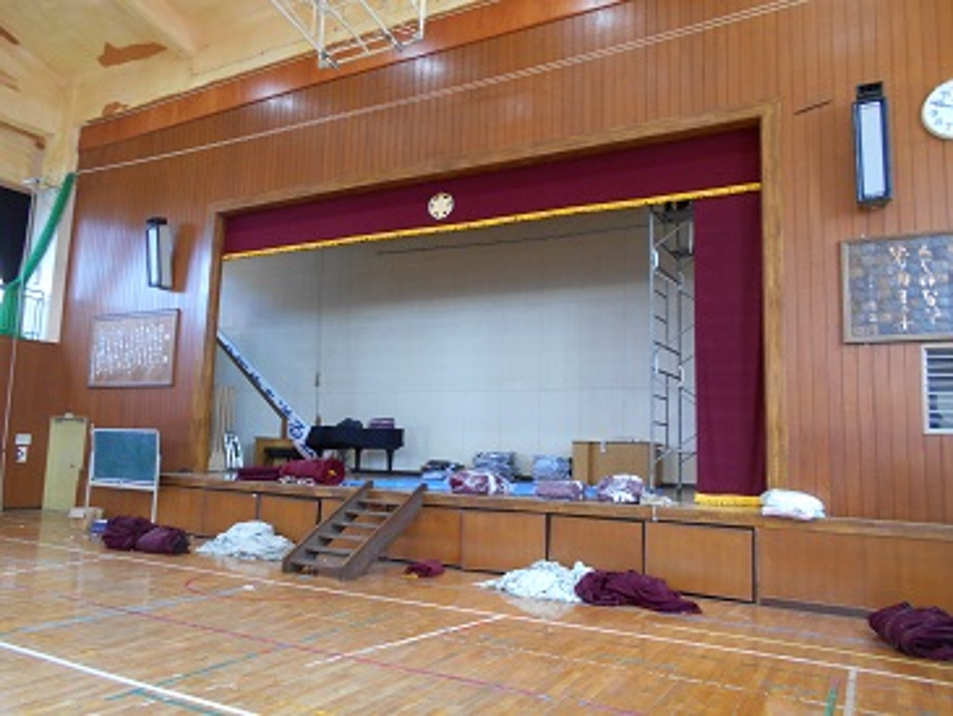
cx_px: 476
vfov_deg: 53.1
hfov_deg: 67.3
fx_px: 716
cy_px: 358
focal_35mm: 26
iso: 220
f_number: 3.2
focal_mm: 4.6
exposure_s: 1/30
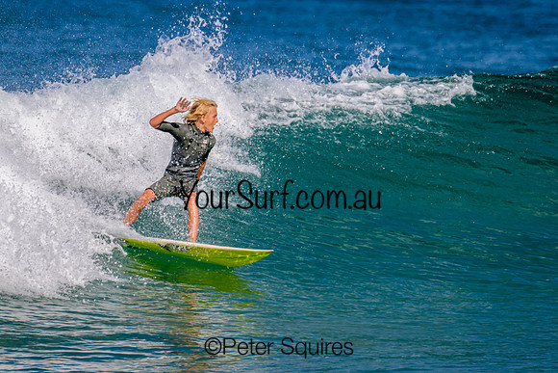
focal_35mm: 926
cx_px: 246
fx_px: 14359
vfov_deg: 1.5
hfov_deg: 2.2
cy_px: 194
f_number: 11
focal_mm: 720
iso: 640
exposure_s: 1/2000
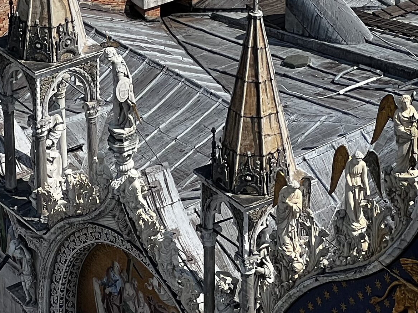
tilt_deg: -25.9
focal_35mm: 263
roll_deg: -2.3
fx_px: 3175
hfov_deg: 7.5
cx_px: 458
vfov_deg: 5.6
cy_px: -116
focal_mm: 9
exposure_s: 1/896
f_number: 2.8
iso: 32
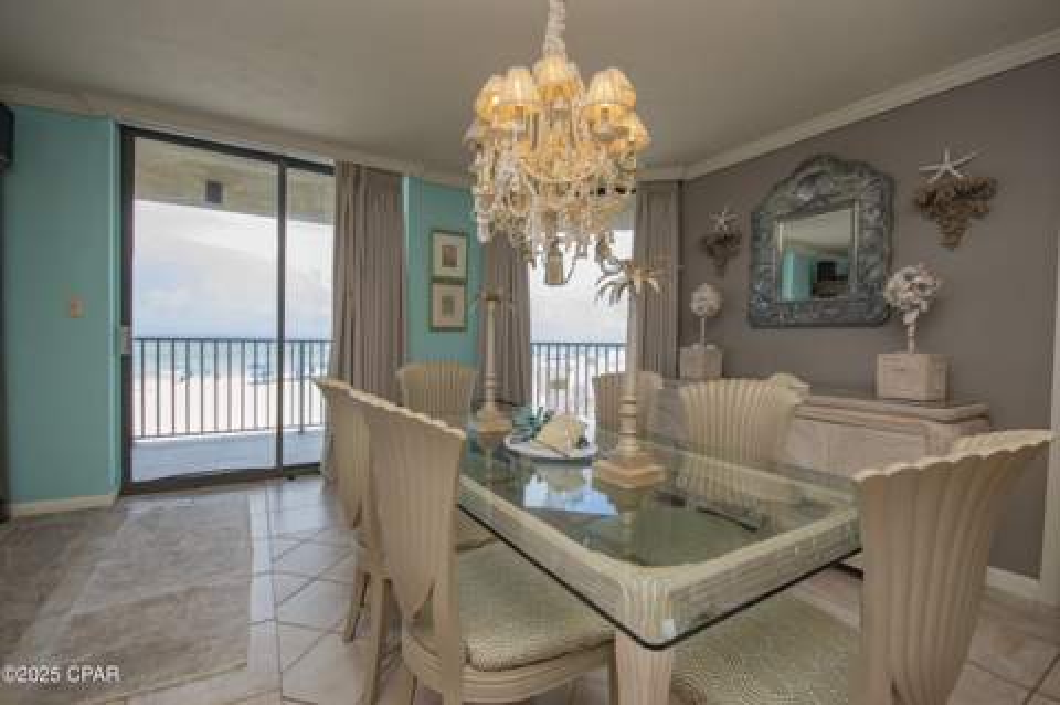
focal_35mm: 15
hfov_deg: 100.4
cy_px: 352
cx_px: 530
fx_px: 441
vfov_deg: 77.2
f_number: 8
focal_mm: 10
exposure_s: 1/60
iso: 200
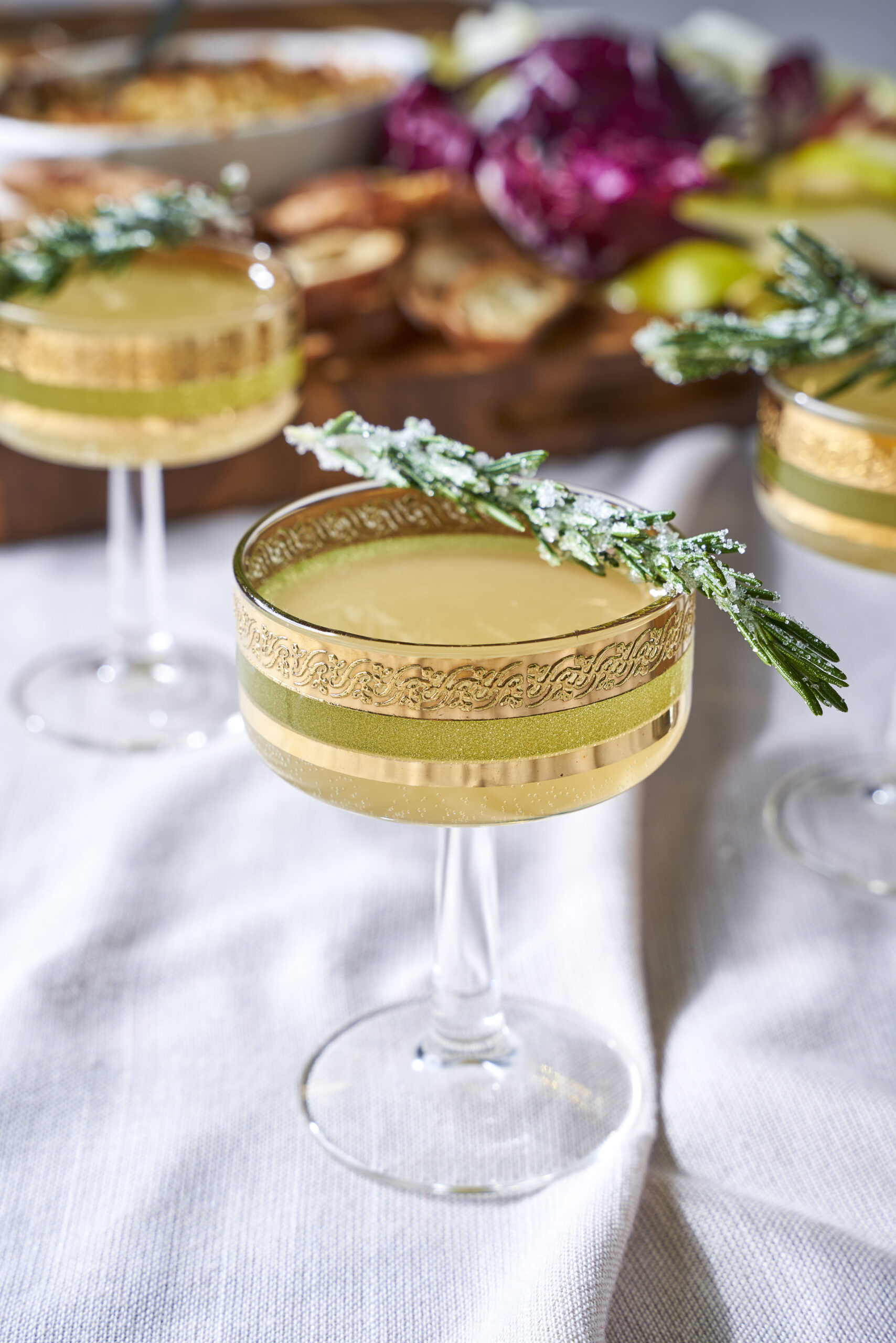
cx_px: 448
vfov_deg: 28.8
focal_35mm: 70
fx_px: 2612
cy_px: 672
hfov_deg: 19.5
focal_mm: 70
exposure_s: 1/160
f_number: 8
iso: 80
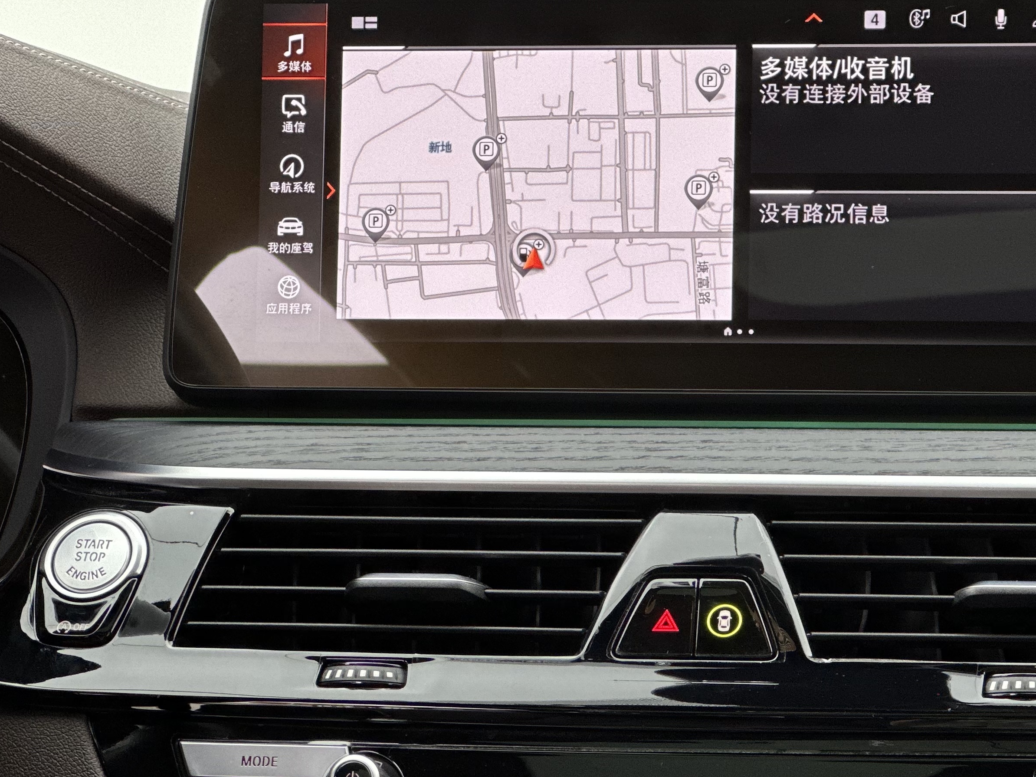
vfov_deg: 11.4
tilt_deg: -6.4
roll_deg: +0.3
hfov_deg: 15.1
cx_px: 683
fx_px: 3891
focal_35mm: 130
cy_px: 556
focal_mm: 9
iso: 160
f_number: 2.8
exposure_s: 1/42
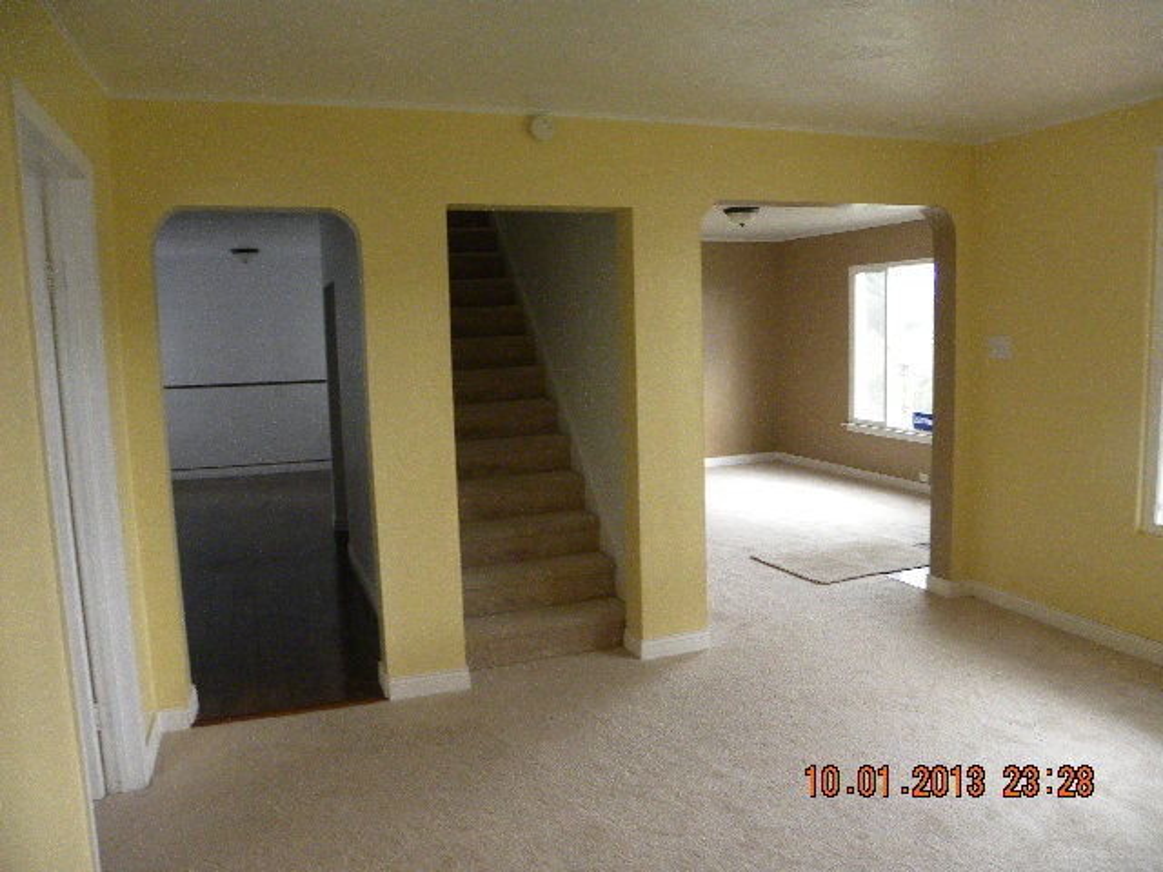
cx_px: 582
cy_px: 436
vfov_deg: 53.1
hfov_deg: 67.3
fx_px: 874
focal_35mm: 26
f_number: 2.8
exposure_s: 1/63.2
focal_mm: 4.6
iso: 183
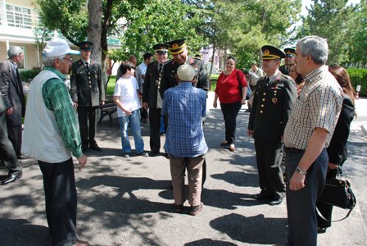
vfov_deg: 48.1
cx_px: 184
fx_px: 276
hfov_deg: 67.3
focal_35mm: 27
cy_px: 123
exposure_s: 1/160
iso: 200
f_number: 6.3
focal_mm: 18
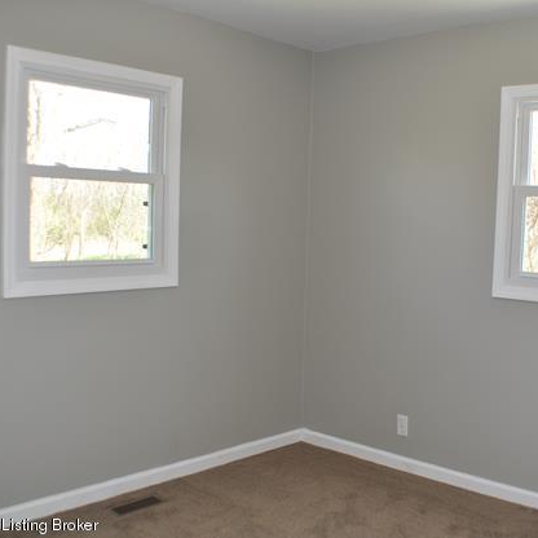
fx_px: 826
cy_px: 274
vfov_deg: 36.1
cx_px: 356
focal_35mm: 47
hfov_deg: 35.7
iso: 400
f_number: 5
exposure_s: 1/100
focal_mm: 24
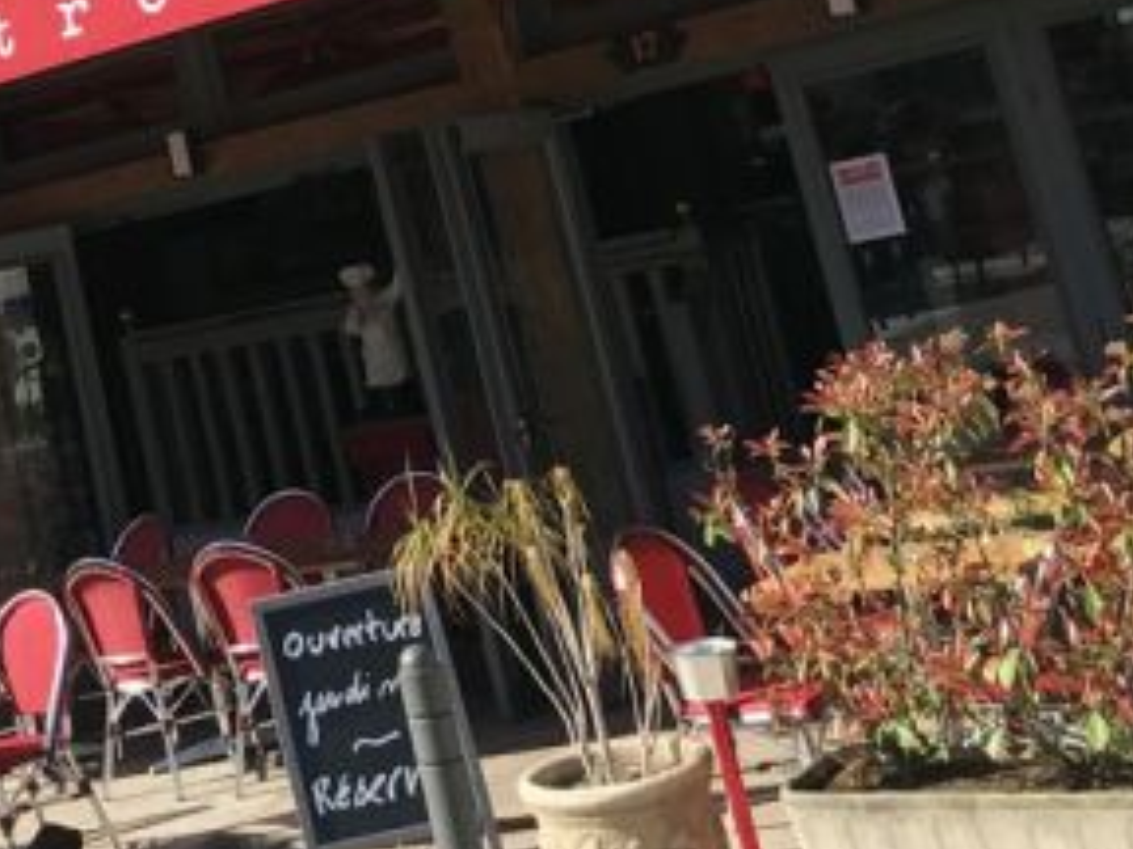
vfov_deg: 20.8
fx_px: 2226
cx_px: 8
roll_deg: +12.5
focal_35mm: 68
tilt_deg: +11.4
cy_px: -37
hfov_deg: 27.0
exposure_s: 1/1709
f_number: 1.8
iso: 20
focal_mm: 3.99
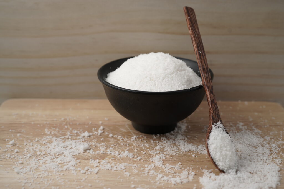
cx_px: 142
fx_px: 394
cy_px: 94
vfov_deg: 27.0
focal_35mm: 50
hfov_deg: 39.6
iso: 100
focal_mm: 50
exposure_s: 1/160
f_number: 4.5
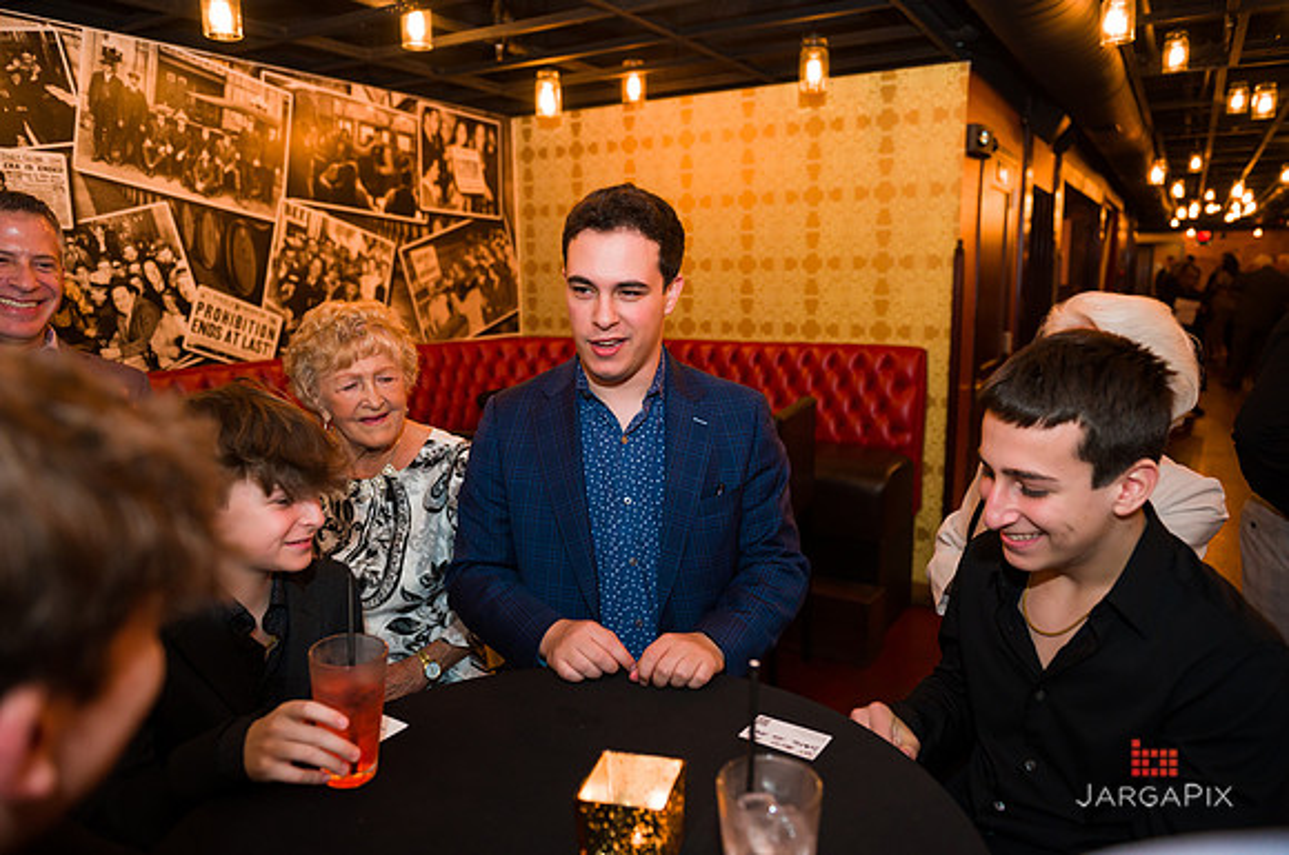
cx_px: 645
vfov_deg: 52.4
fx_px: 870
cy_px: 428
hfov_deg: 73.1
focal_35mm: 24
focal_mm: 24
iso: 1250
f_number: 3.2
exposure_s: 1/200
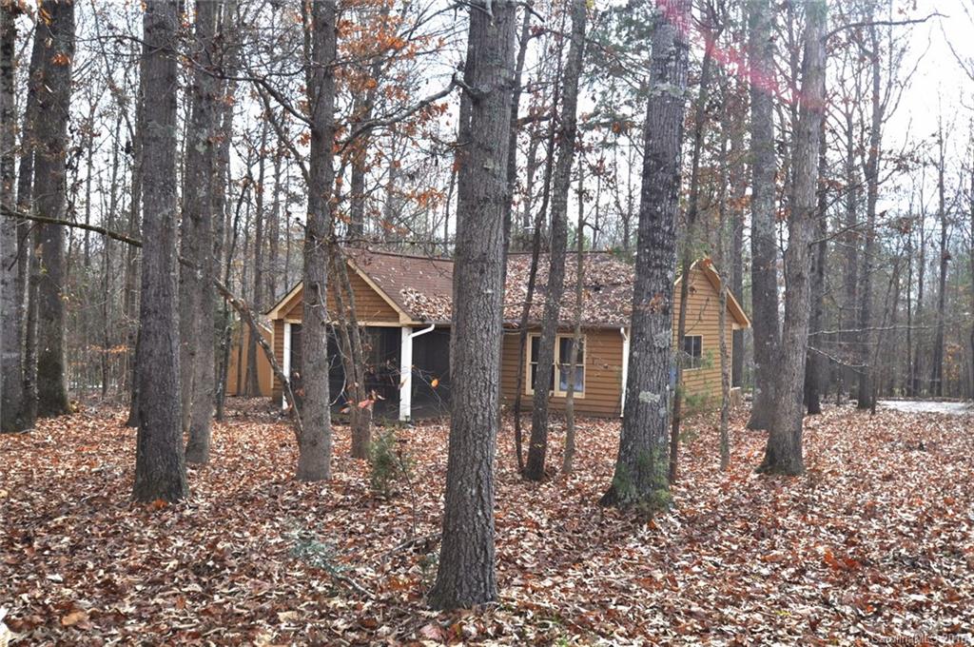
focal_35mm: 36
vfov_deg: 36.8
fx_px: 973
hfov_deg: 53.2
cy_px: 324
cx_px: 487
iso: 200
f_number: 7.1
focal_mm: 24
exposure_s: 1/200
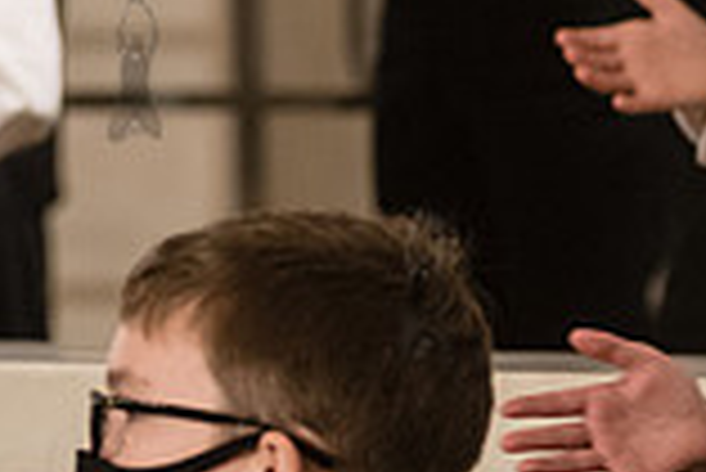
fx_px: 8696
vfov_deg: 3.1
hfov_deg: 4.6
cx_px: 1003
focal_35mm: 443
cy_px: 61
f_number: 4
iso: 4000
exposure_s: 1/200
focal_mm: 120
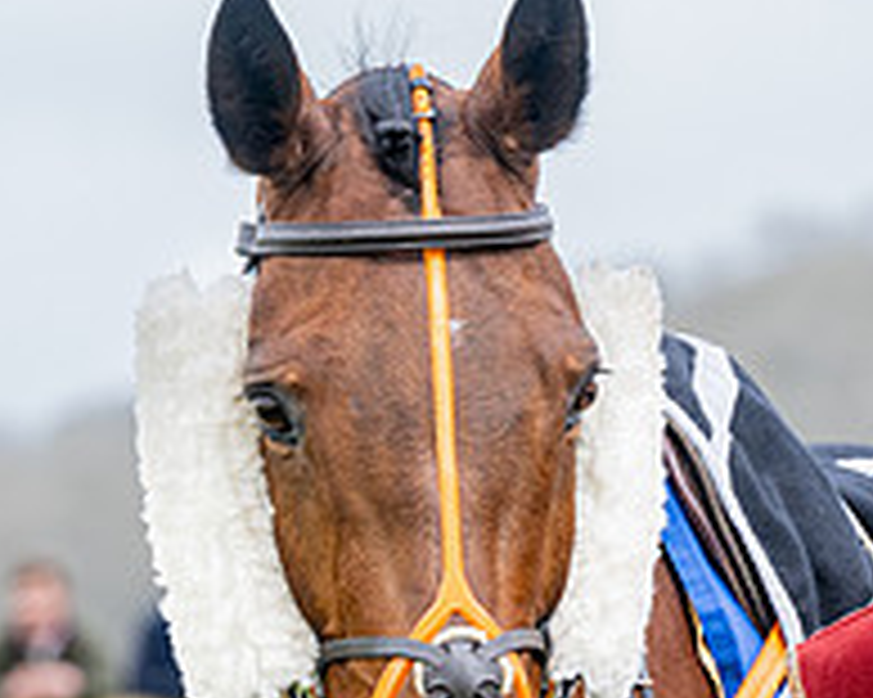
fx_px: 13480
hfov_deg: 3.7
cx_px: 731
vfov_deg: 3.0
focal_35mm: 522
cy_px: 784
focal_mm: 140
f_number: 5
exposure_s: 1/640
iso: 400
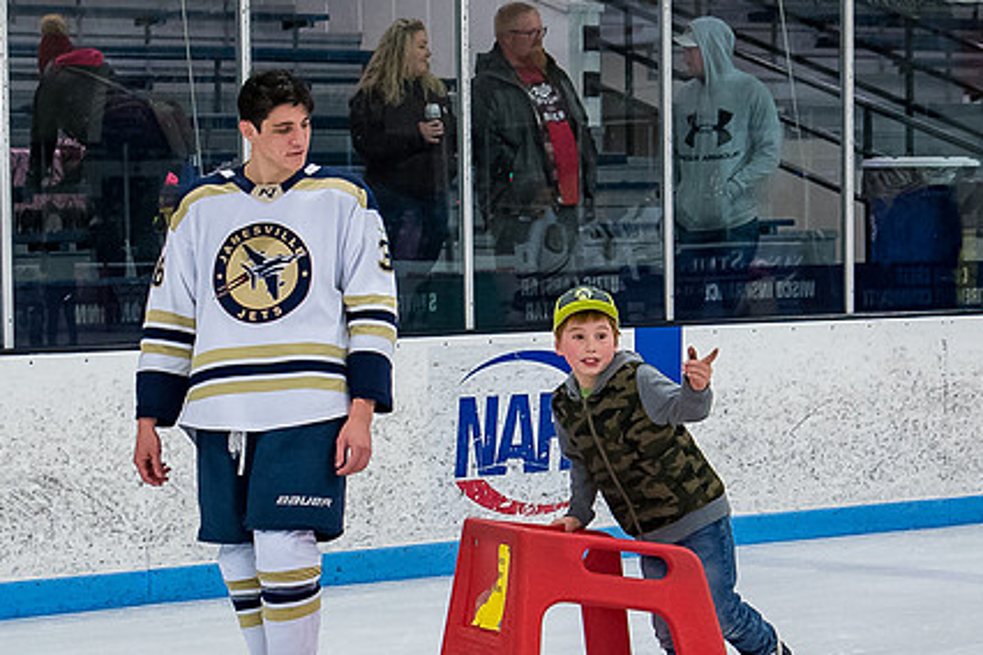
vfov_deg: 8.6
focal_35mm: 160
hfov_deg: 12.8
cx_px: 503
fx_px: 4369
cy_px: 472
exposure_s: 1/320
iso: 800
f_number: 4
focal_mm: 40
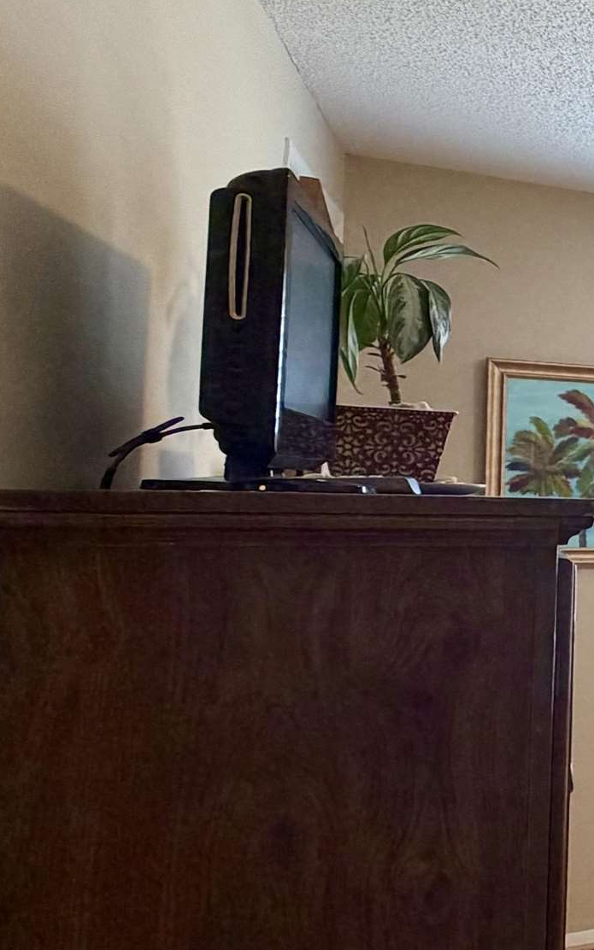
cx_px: 1197
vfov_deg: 48.2
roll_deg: -1.0
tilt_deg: +0.7
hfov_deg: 18.8
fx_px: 1062
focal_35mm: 41
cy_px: 484
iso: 160
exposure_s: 1/120
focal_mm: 2.22
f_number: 2.2
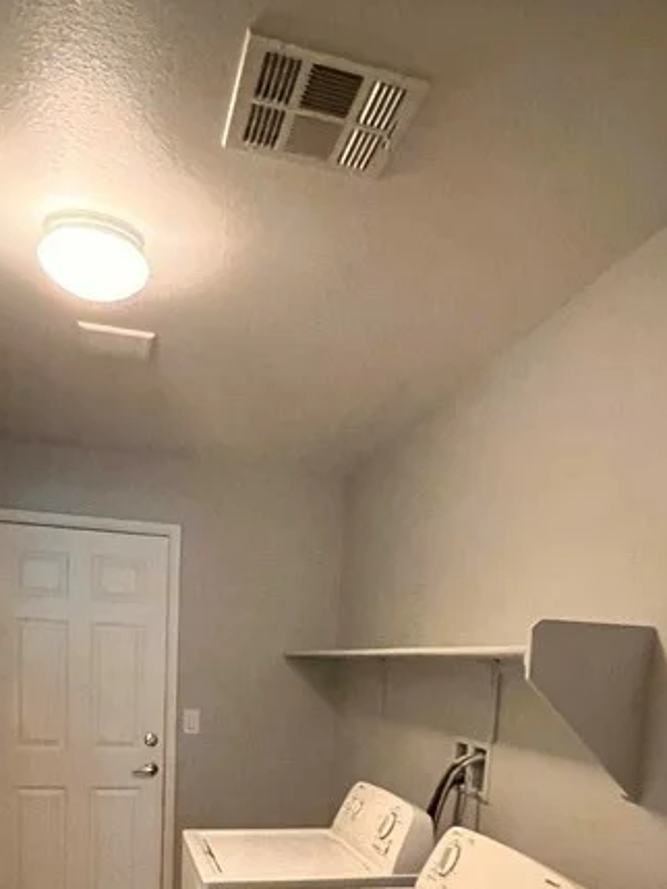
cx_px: 360
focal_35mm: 31
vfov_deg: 52.7
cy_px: 765
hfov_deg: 45.4
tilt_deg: -6.5
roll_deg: -2.2
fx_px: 796
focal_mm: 1.57
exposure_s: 1/40
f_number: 1.8
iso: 800
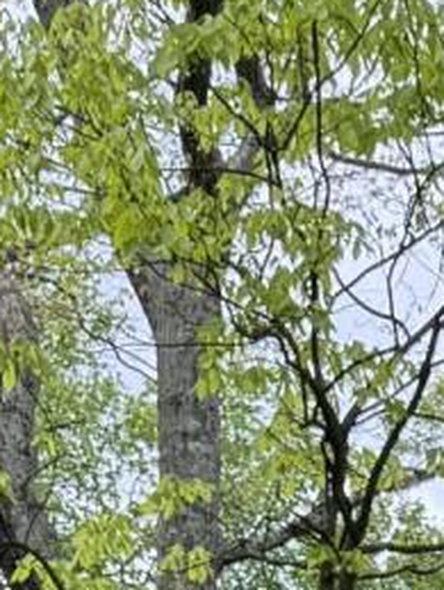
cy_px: 2264
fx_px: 3156
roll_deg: -1.2
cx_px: 444
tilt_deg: -11.0
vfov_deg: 7.7
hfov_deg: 8.0
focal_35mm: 185
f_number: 1.78
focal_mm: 6.76
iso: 80
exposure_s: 1/402
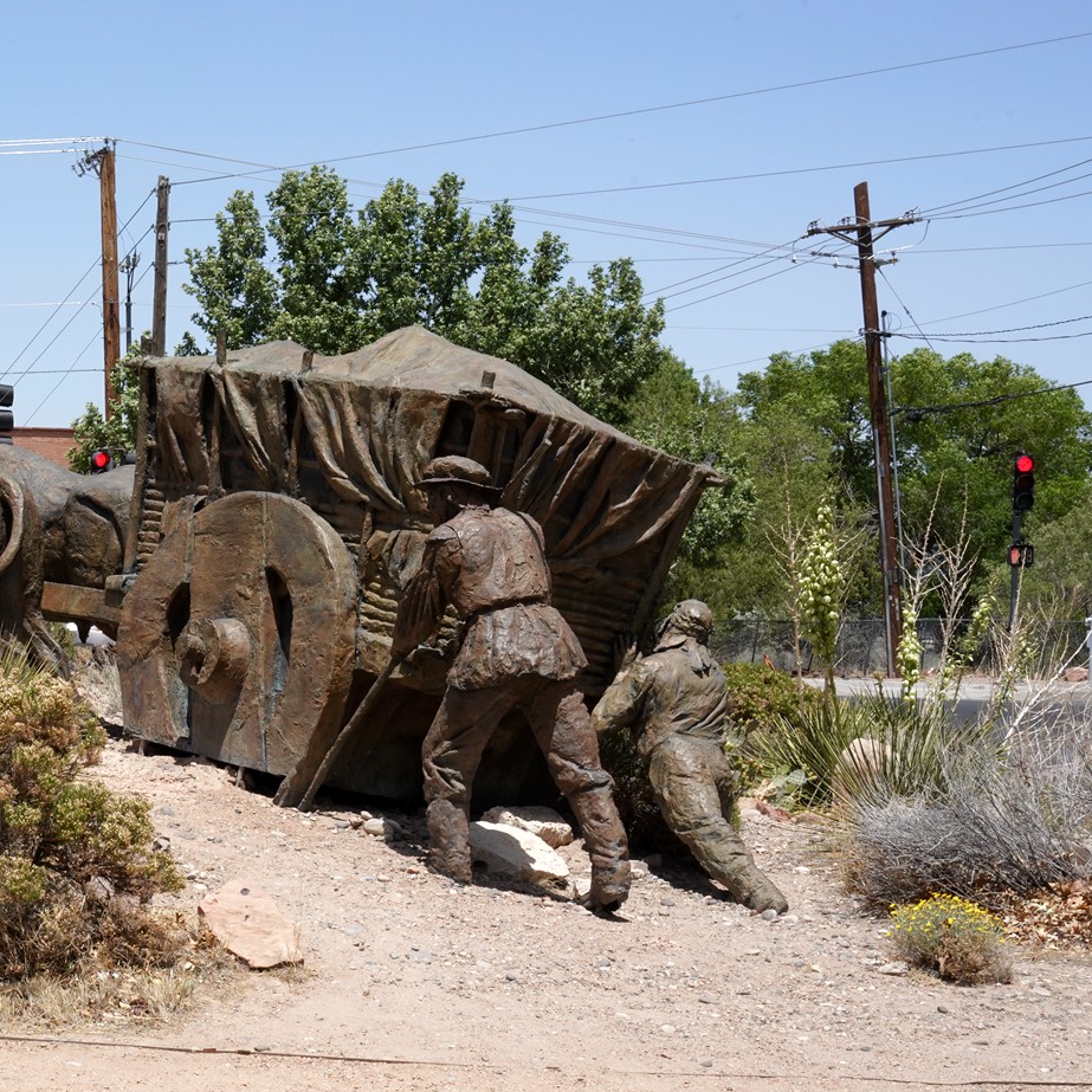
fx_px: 2891
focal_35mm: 81
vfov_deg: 21.4
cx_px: -78
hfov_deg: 20.5
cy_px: 633
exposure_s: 1/320
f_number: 22
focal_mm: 44
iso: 640
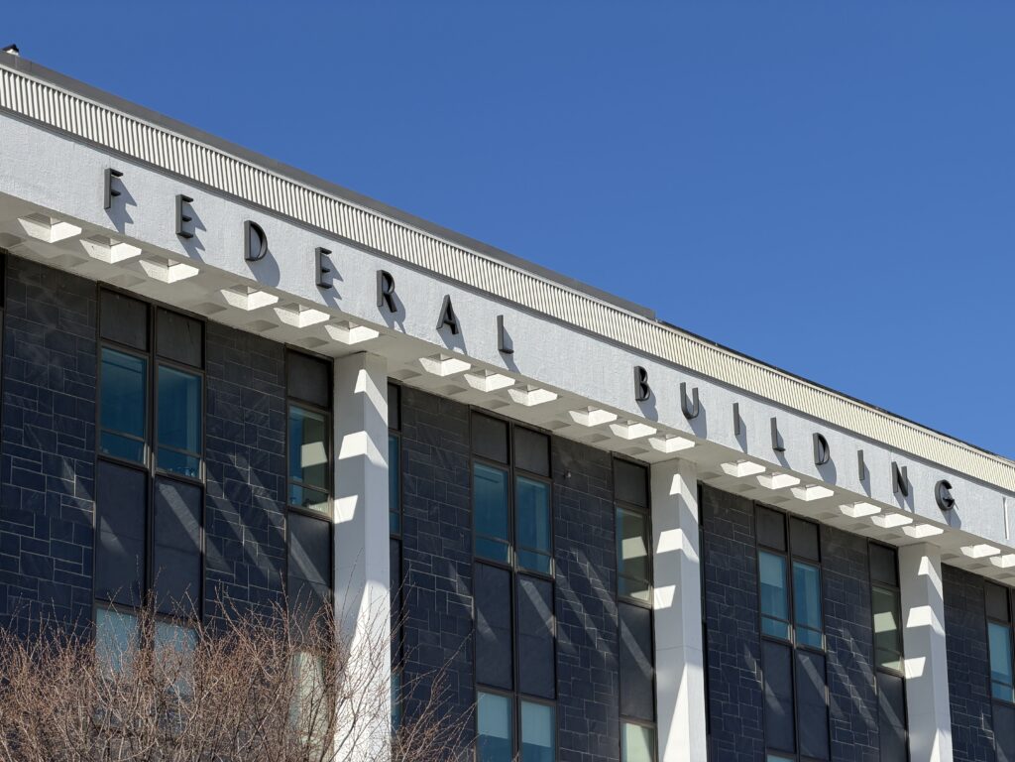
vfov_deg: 14.8
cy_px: 381
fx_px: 2932
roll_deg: +1.4
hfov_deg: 19.6
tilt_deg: +15.8
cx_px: 508
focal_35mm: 100
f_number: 2.8
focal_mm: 16.89
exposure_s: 1/770
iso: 20
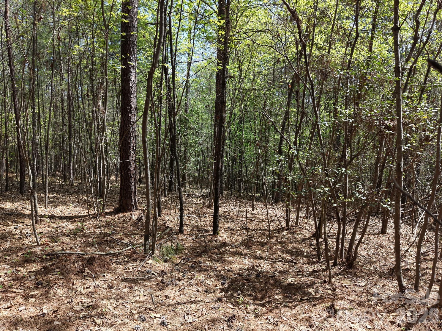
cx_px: 221
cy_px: 166
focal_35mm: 24
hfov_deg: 71.6
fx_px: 306
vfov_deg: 56.8
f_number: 1.8
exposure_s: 1/200
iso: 170
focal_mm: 8.67
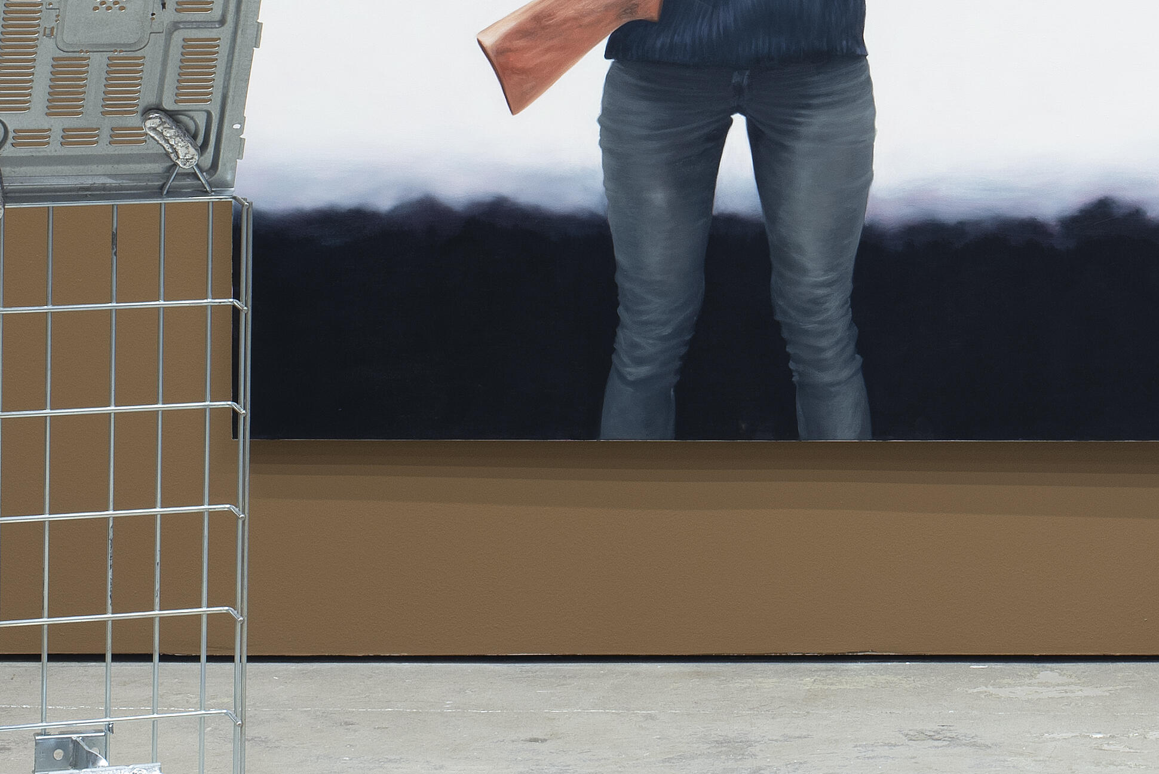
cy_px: -252
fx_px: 4863
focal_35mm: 151
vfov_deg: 8.9
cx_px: 1387
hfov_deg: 13.2
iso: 100
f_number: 16
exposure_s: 3
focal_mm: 50
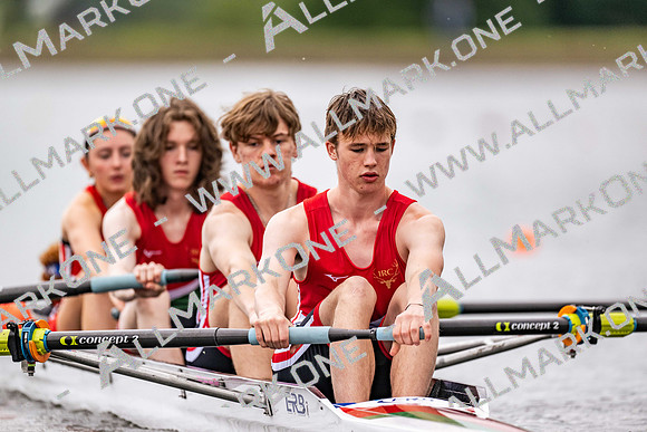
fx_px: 10785
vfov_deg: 2.3
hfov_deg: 3.4
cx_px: 324
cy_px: 216
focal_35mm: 600
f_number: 4
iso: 800
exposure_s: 1/2500
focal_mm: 600
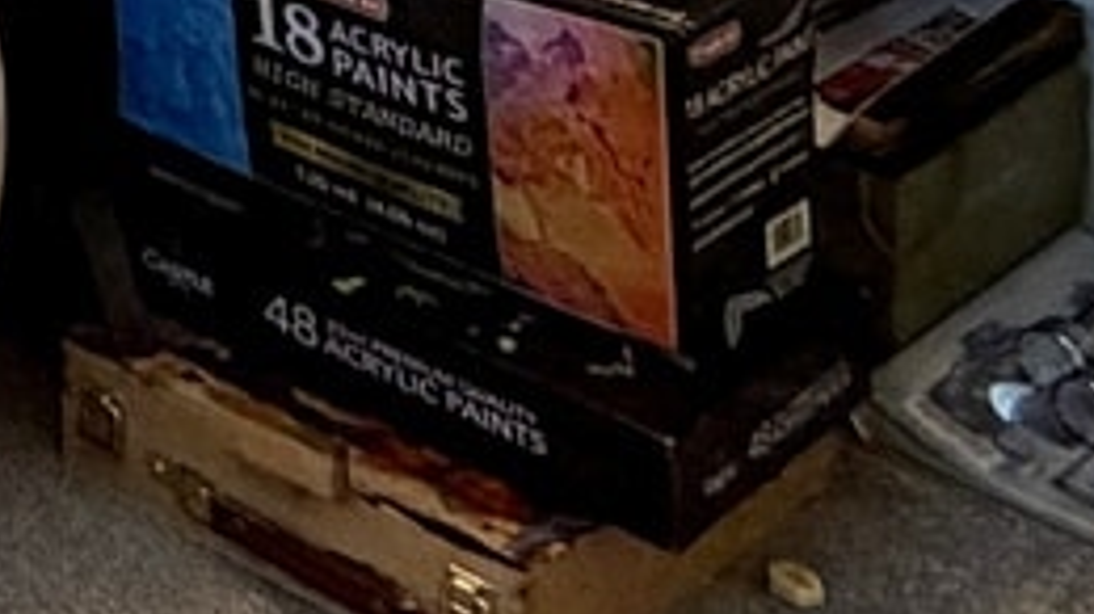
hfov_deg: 13.7
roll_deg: +0.8
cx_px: -1401
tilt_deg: -1.6
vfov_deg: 8.0
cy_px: -1497
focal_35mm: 120
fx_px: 3480
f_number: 2.2
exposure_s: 1/50
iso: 200
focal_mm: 2.22
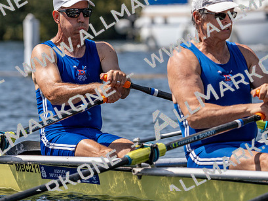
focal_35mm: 368
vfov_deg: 4.0
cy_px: 79
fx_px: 2850
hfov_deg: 5.4
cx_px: 96
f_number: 5.6
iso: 200
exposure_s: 1/2000
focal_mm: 270
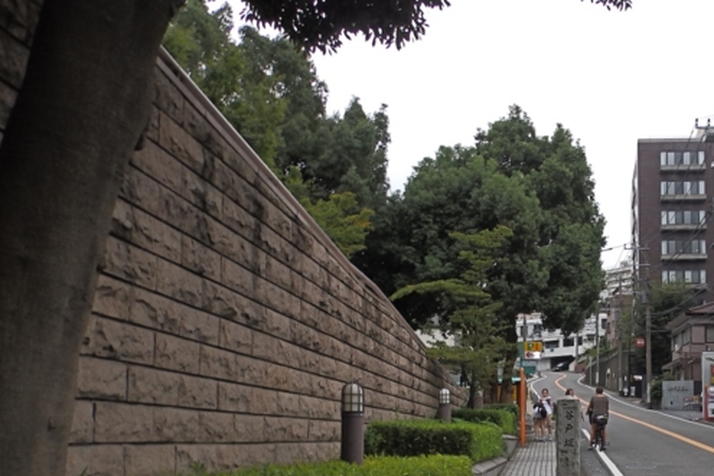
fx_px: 734
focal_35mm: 37
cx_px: 574
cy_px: 388
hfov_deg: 48.8
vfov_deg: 34.7
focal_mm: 4
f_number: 3.4
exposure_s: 1/50
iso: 80
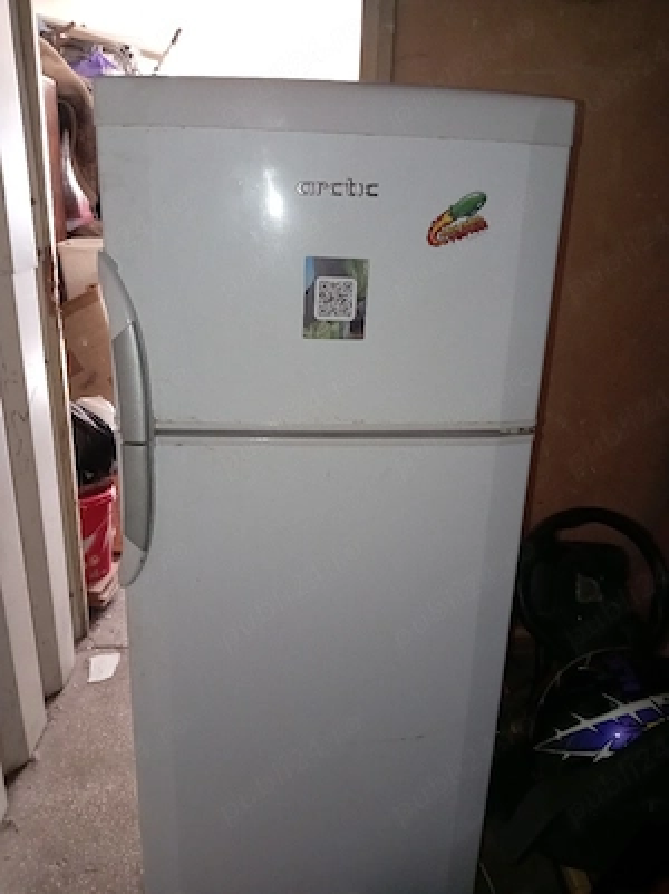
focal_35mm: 27
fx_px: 697
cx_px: 334
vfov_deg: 65.4
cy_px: 447
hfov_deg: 51.3
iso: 1678
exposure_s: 1/20
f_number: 1.8
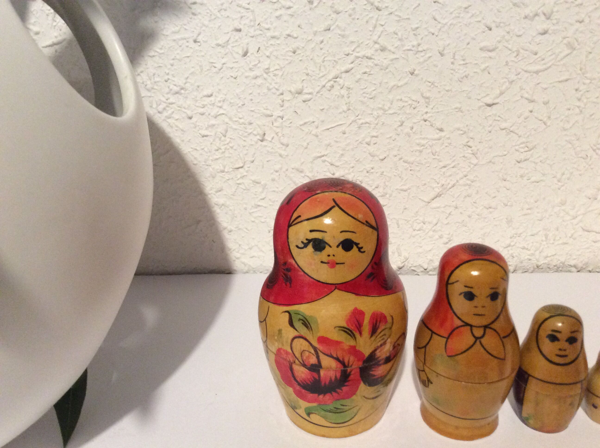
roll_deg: +3.8
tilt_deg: -20.4
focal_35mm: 32
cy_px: 224
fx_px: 554
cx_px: 300
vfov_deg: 44.1
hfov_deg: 56.9
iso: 320
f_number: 2.4
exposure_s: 1/20
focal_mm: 3.3
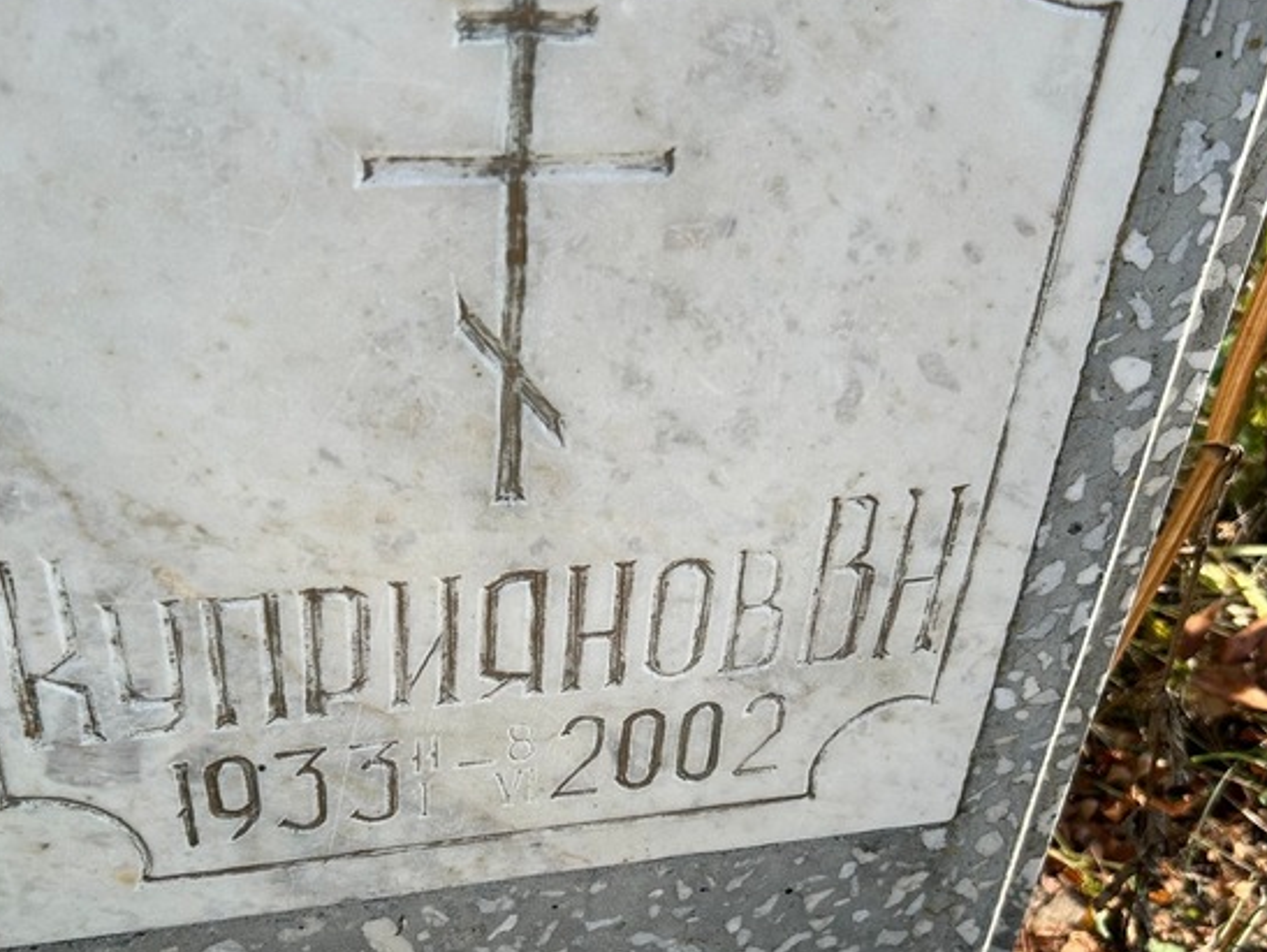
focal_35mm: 38
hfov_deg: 48.9
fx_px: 1392
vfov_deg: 37.2
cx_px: 598
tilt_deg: -37.8
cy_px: 660
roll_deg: -2.8
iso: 50
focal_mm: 5.7
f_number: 1.5
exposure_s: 1/1412
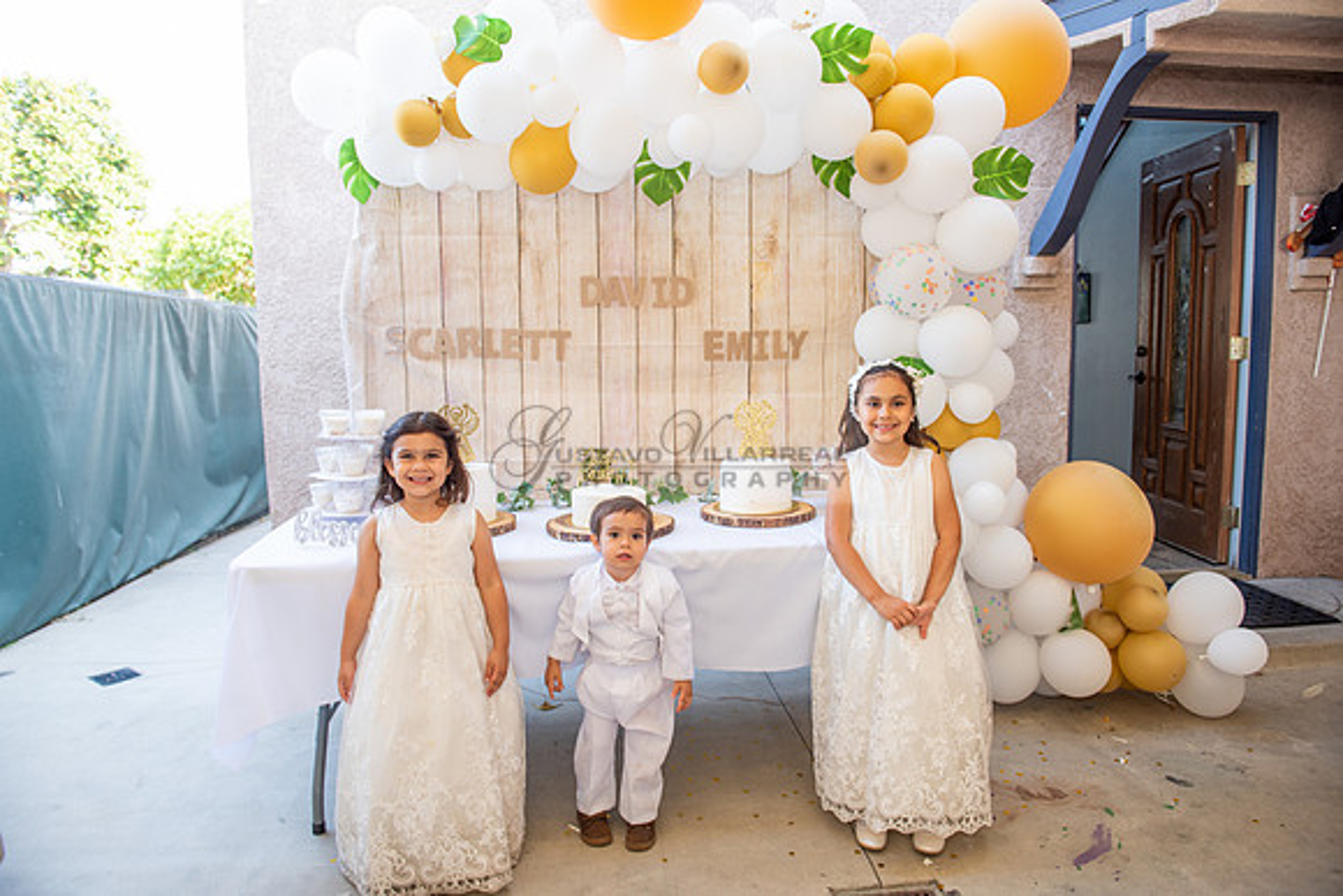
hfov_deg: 73.7
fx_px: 896
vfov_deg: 53.2
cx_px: 672
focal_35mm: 24
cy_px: 448
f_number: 4
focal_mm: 24
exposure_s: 1/80
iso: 200
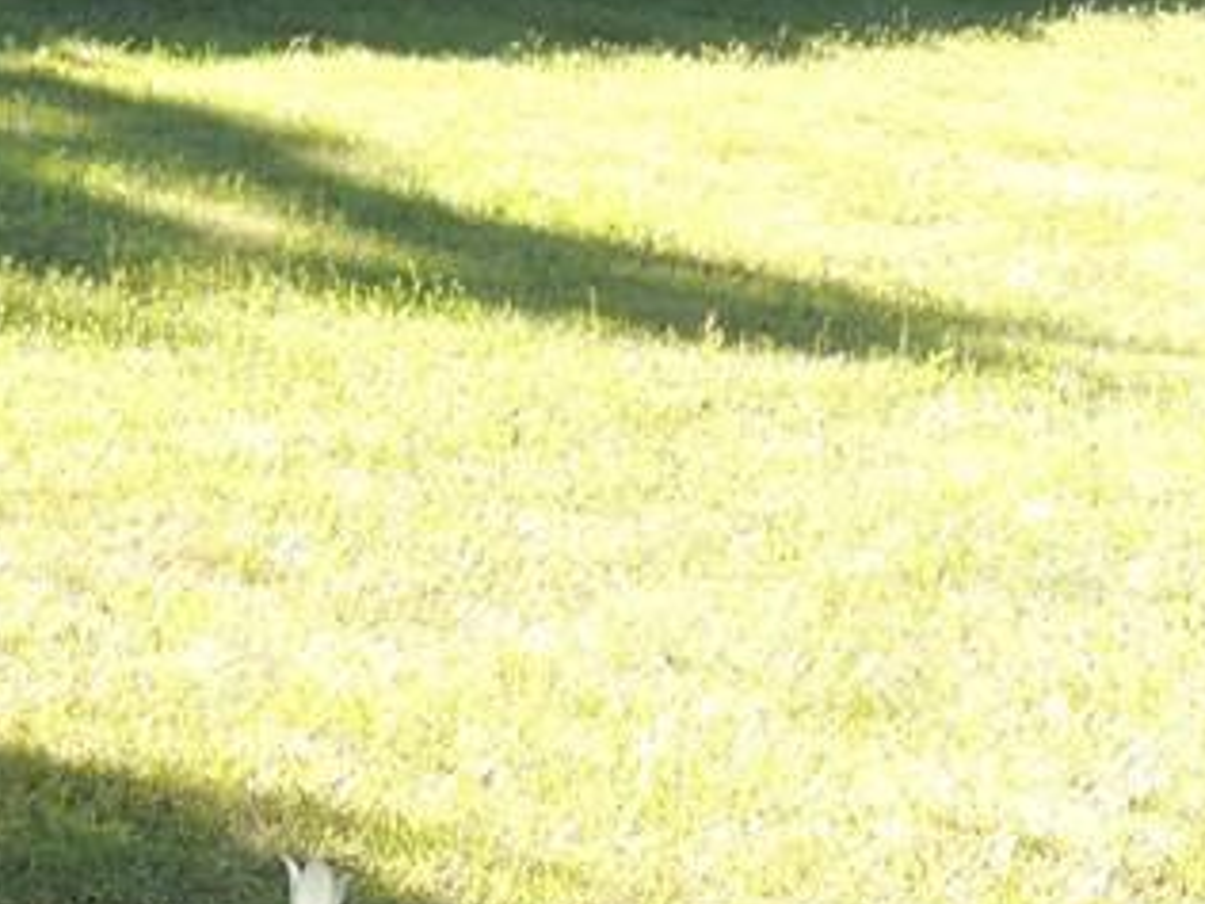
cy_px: -202
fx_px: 5639
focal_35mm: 162
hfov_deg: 11.8
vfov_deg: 9.0
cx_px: -458
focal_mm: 8.9
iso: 100
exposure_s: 1/125
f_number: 3.6
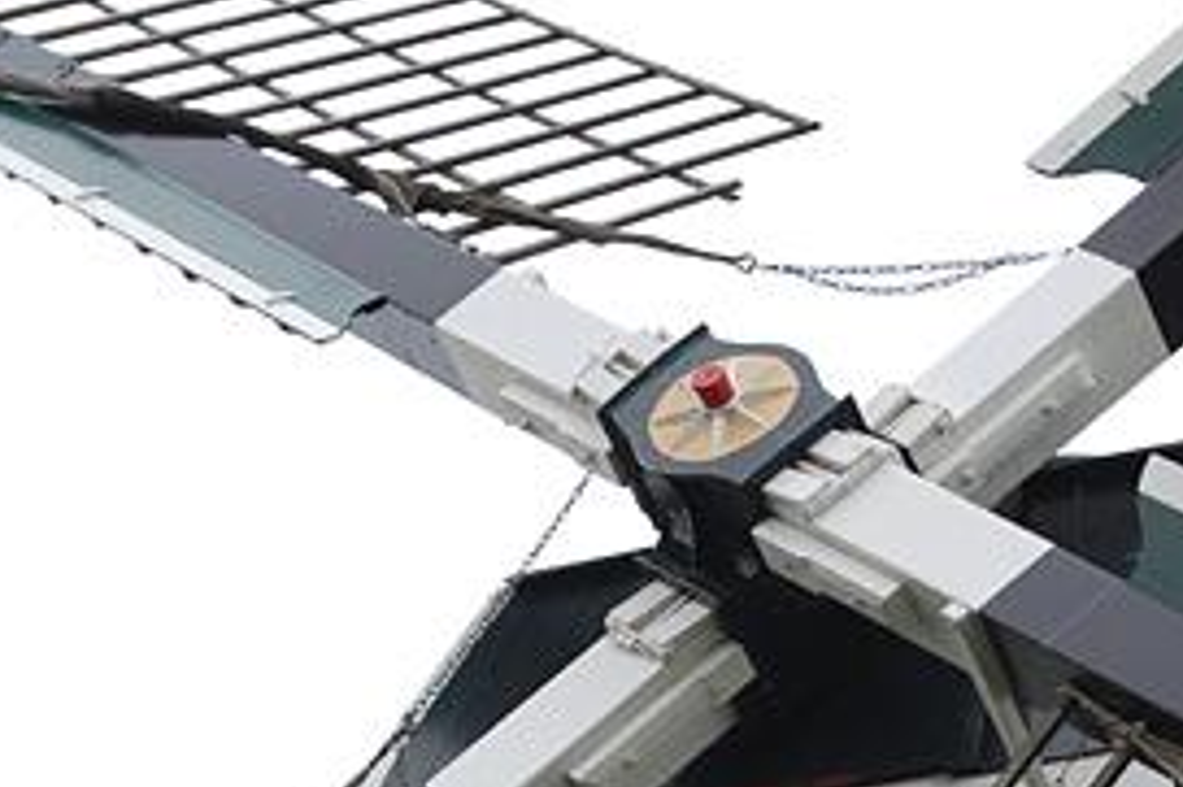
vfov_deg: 7.8
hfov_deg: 11.7
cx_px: 787
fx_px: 5782
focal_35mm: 176
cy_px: 687
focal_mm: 55
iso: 400
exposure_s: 1/200
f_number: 10
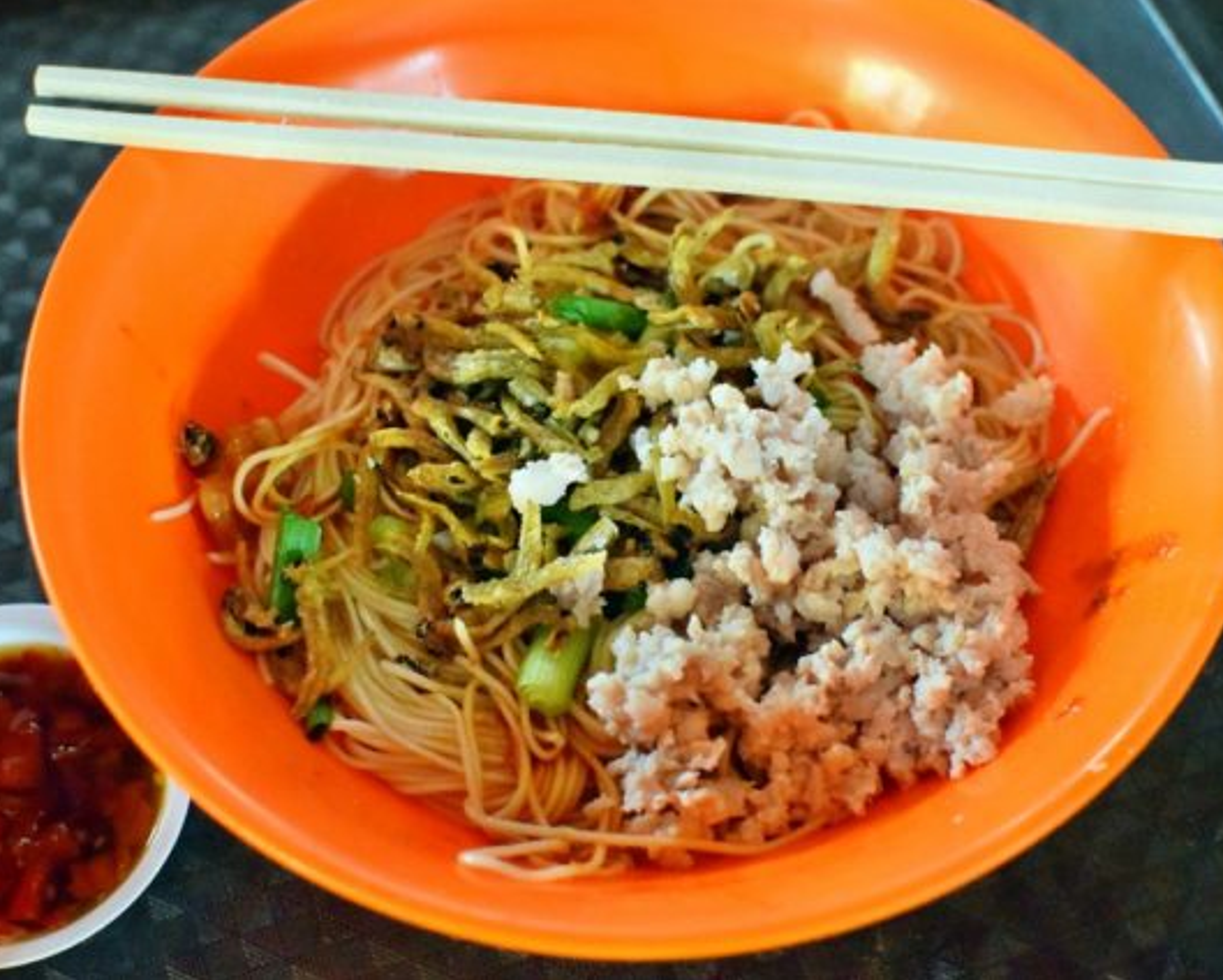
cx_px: 650
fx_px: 2158
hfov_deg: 31.6
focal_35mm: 60
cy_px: 489
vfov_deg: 25.6
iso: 12800
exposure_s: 1/80
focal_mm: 35
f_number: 5
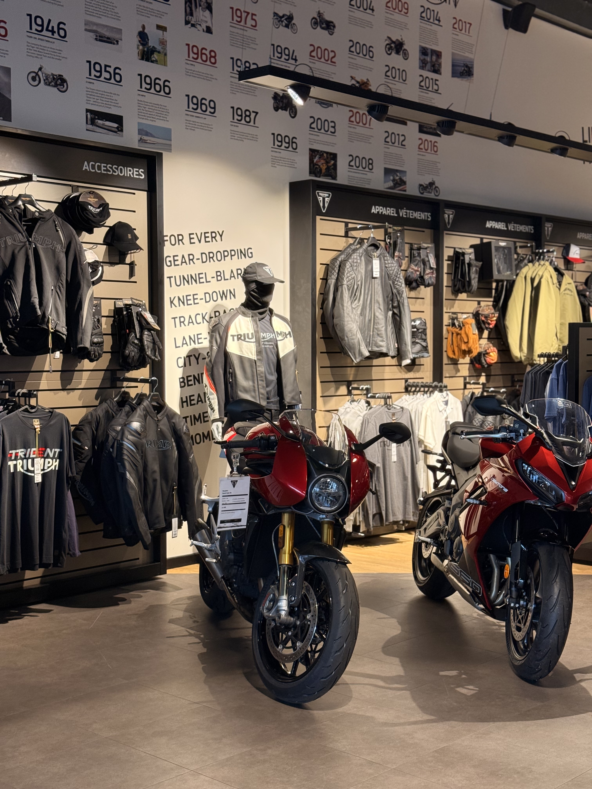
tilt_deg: -2.3
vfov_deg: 39.7
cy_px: 394
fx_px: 1095
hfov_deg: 30.3
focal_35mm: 48
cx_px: 296
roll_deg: +0.0
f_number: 1.78
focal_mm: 6.76
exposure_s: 1/50
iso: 125
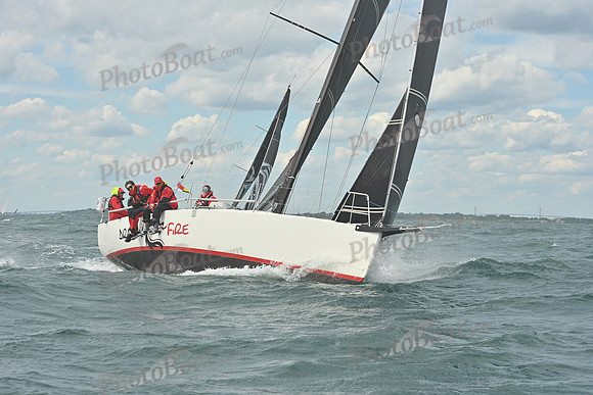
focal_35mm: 82
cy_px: 198
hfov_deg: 24.8
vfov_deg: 16.7
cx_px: 296
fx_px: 1351
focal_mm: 82
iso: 320
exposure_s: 1/1250
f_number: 9
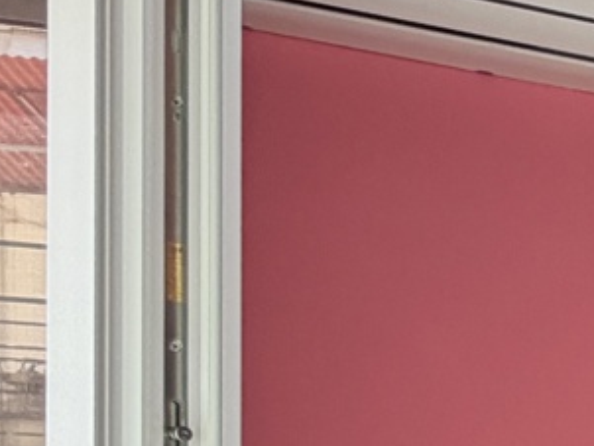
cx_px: 1324
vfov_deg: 15.7
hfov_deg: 15.4
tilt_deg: +0.3
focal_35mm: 89
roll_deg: +0.5
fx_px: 1528
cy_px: 603
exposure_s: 1/100
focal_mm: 2.22
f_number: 2.2
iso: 100
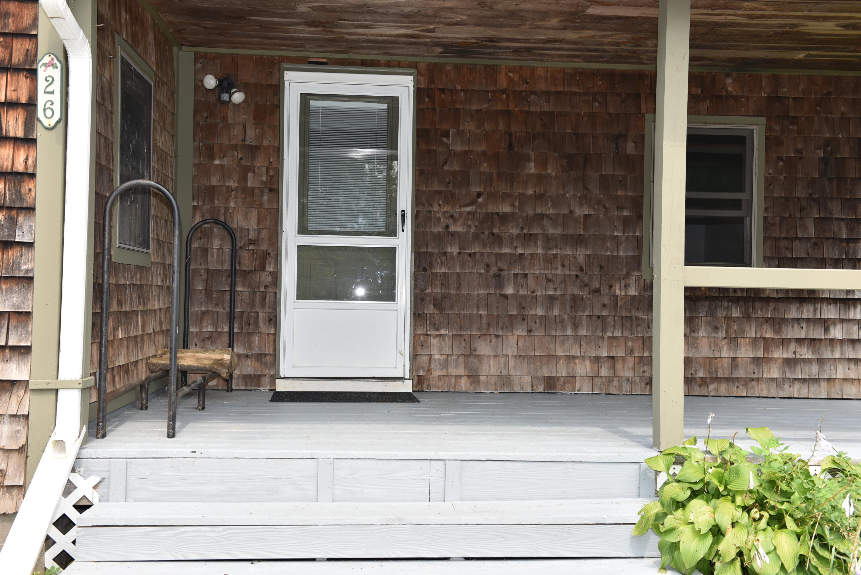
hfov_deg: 48.4
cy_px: 288
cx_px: 430
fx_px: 957
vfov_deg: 33.4
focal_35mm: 40
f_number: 6.3
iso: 100
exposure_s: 1/160
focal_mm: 40
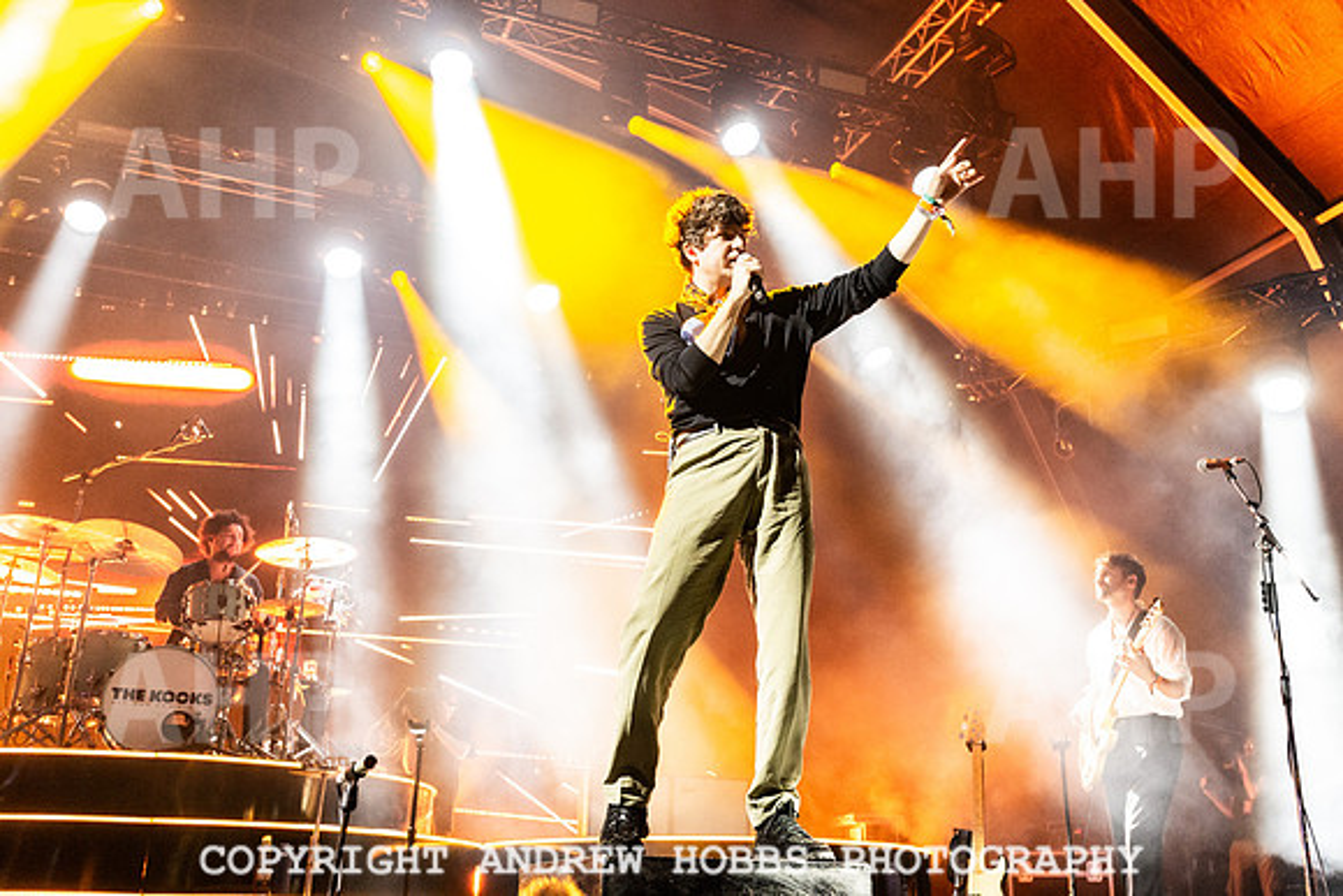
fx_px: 1412
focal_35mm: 38
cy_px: 412
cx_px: 725
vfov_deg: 35.2
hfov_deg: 50.8
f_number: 3.5
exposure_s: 1/200
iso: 4000
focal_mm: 35
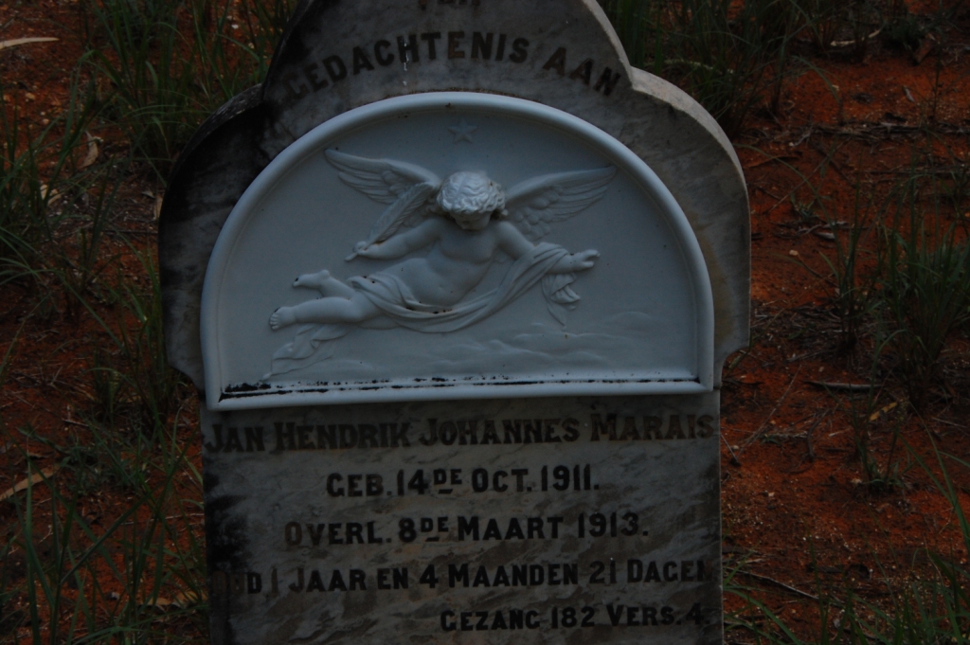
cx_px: 485
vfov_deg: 13.0
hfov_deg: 19.5
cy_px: 322
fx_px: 2827
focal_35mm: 105
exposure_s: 1/200
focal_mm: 70
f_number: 18
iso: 400
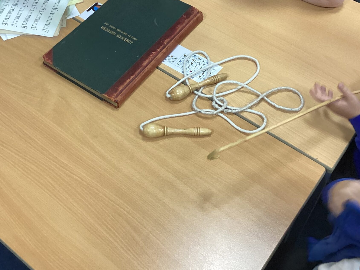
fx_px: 489
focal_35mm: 47
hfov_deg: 40.4
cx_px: 167
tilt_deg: -51.3
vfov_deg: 30.4
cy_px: 73
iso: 125
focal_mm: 3.3
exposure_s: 1/50
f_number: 2.4
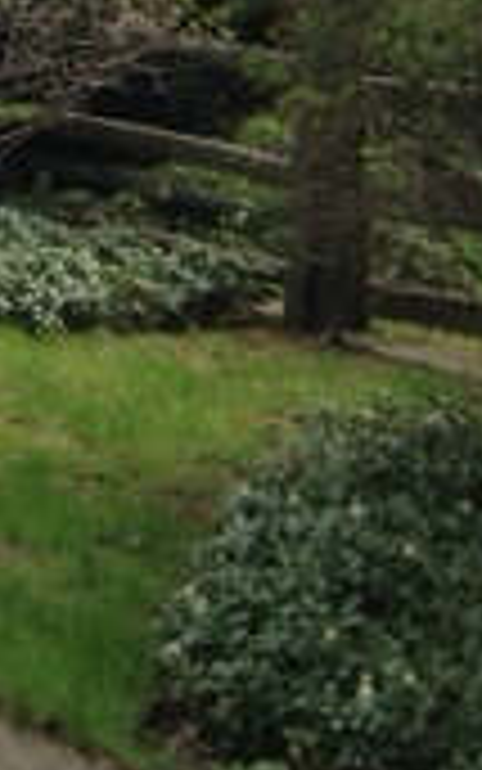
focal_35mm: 131
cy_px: -189
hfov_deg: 8.9
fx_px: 2751
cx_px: -725
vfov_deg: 15.3
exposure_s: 1/390
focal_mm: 4.12
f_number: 2.4
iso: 50
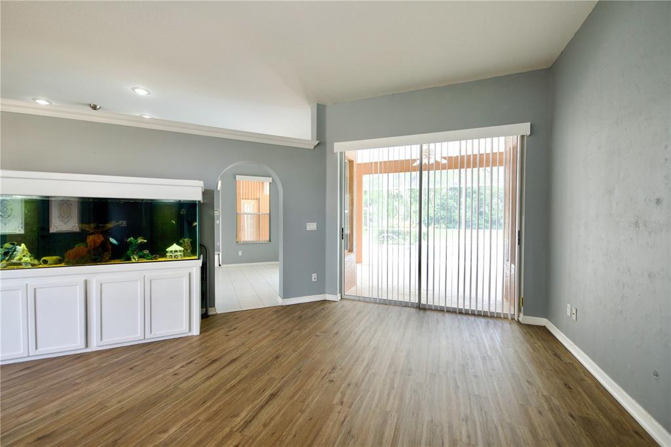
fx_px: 261
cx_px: 336
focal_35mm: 14
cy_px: 224
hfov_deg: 104.3
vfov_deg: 81.2
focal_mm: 14
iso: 250
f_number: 2.8
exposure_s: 1/200
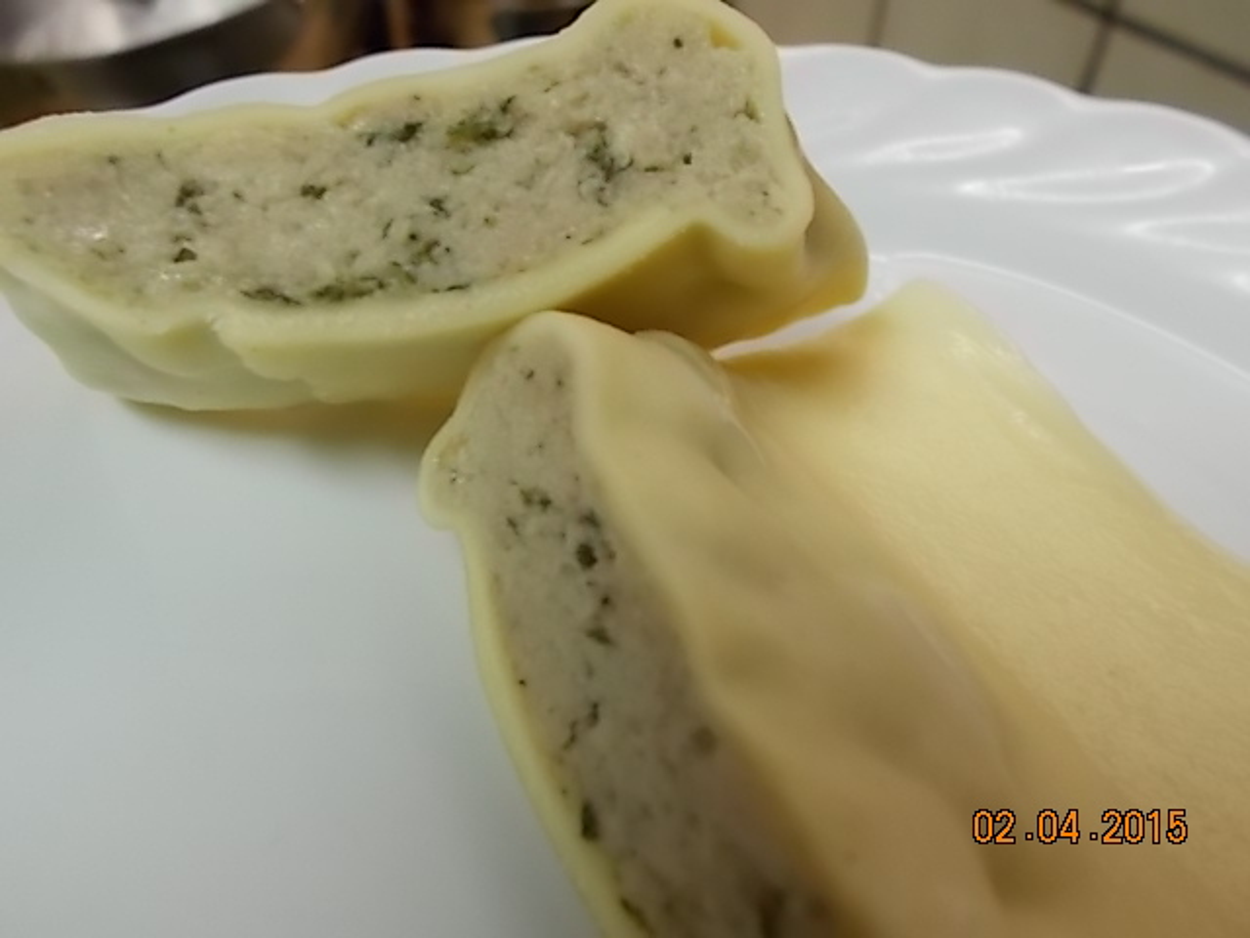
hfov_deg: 60.0
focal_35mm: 30
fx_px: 1083
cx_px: 625
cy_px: 469
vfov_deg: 46.8
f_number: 3.4
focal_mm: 5.3
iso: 200
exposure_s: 1/13
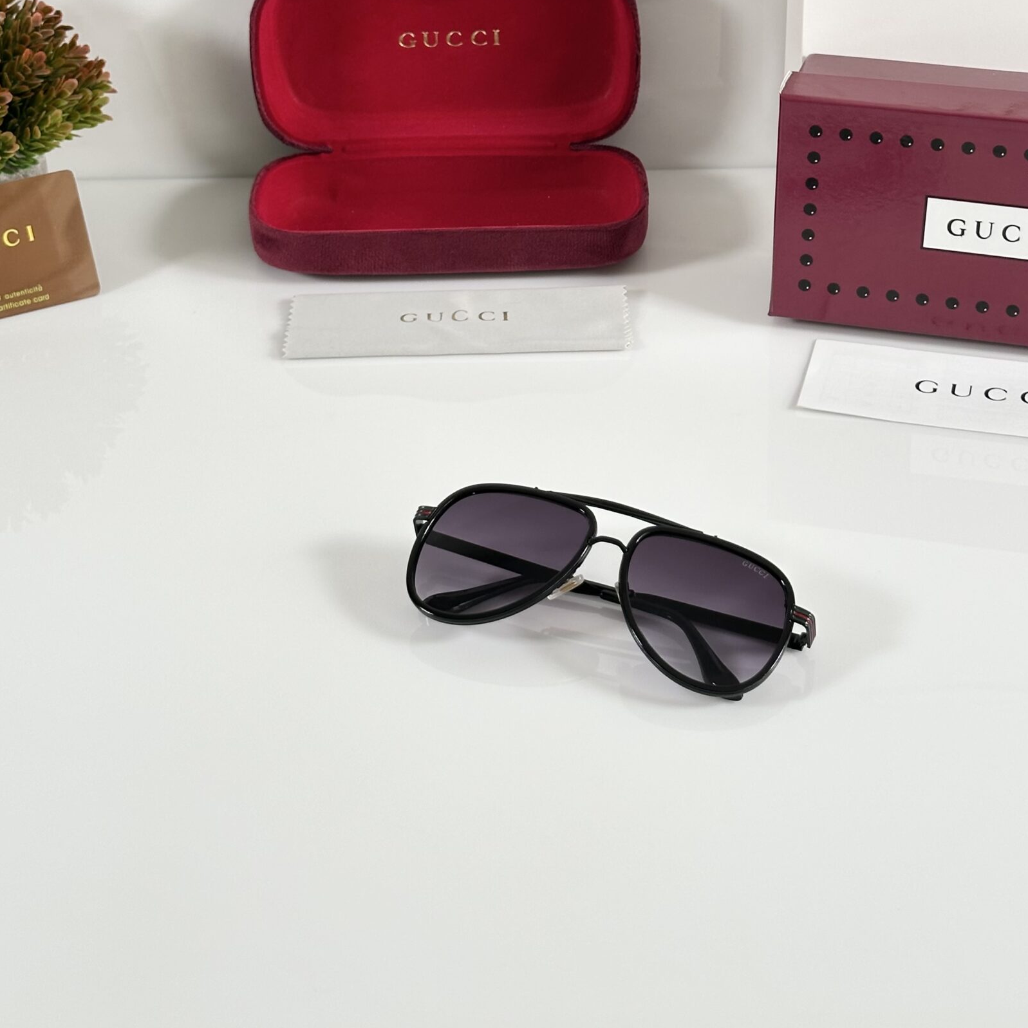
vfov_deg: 25.1
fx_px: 2285
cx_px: 586
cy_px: 291
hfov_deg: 25.3
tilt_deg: -30.0
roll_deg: +1.5
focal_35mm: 68
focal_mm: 6.86
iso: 80
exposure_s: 1/116
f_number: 1.78
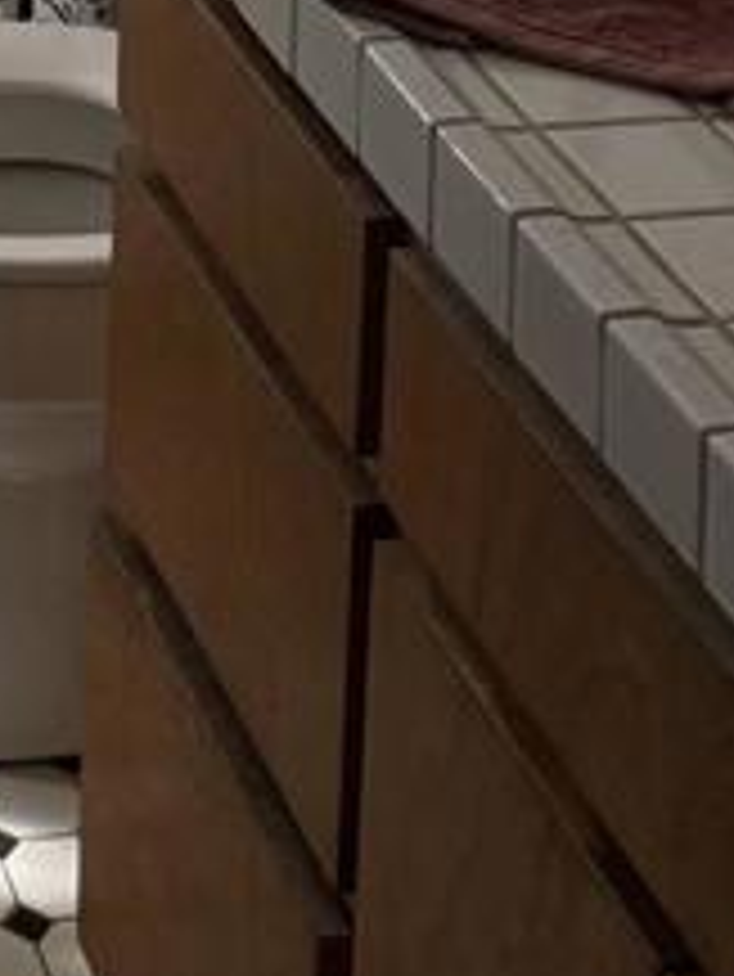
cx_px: -491
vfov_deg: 14.2
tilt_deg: -7.7
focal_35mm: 113
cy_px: -1043
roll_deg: +0.2
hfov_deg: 12.3
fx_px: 3192
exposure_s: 1/206
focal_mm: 6.76
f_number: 1.78
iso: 200
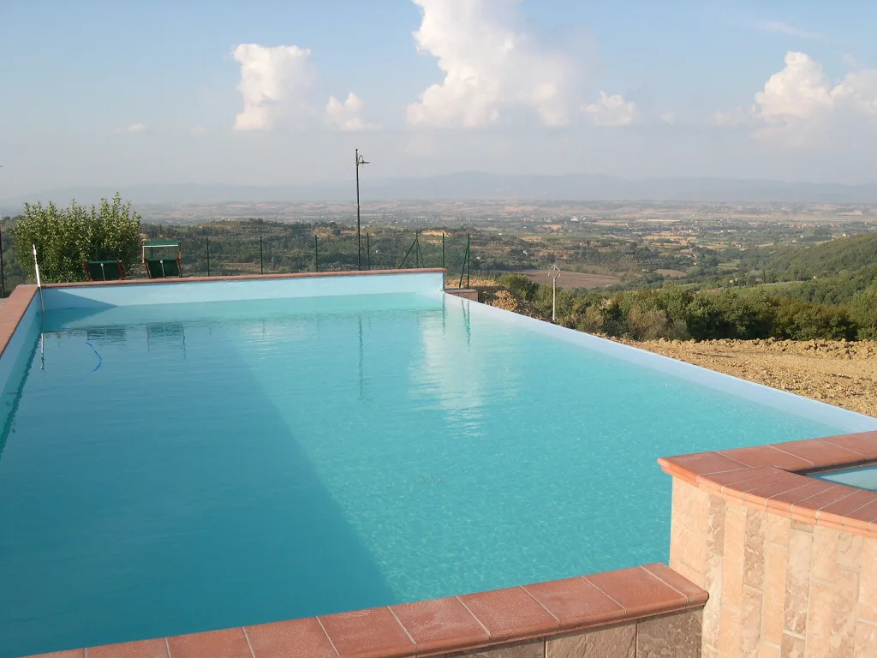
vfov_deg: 37.7
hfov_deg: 49.0
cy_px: 329
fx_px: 963
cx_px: 438
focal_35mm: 38
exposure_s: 1/157
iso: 100
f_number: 7.6
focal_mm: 8
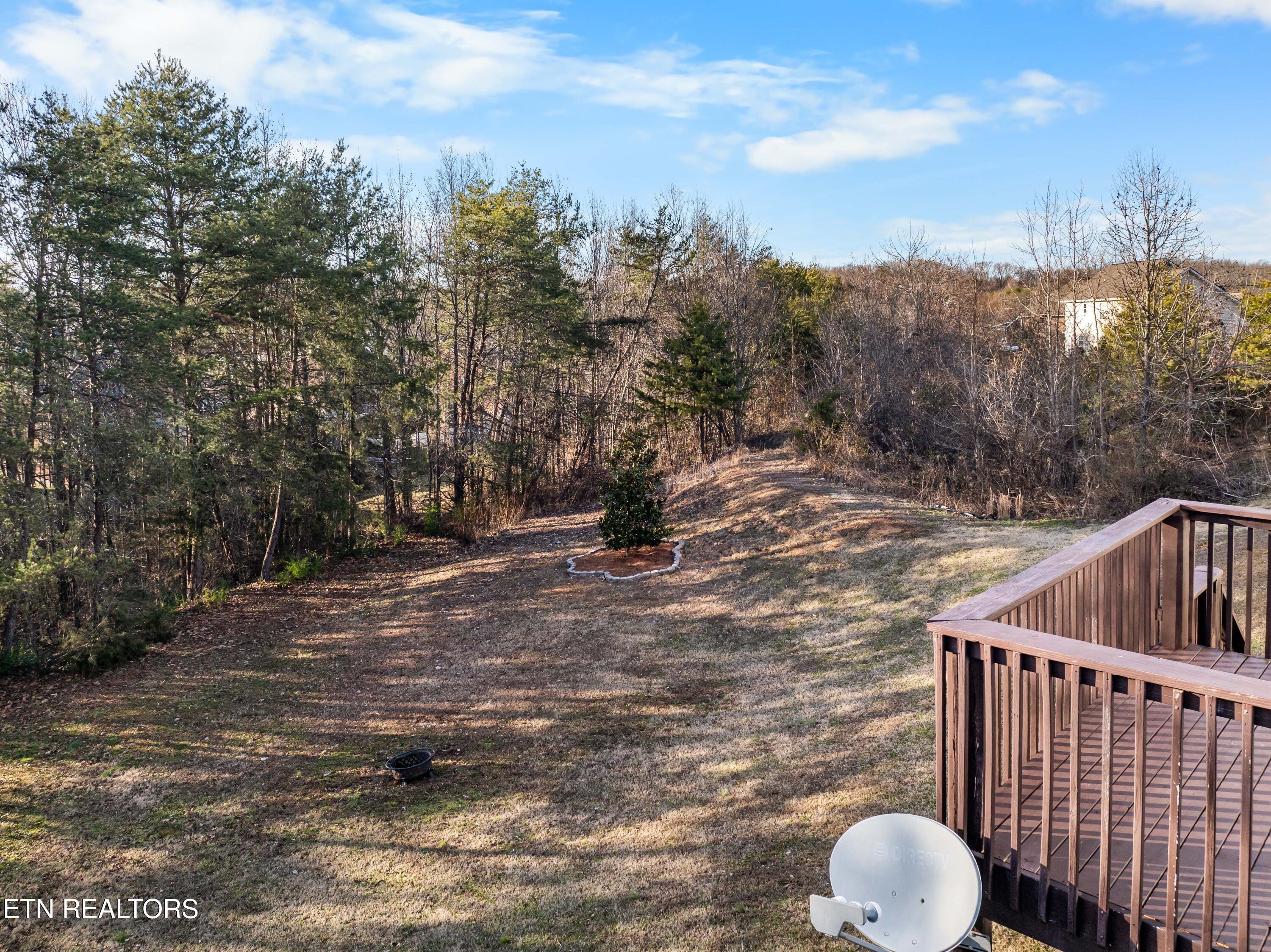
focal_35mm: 24
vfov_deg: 56.8
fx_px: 881
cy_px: 476
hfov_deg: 71.6
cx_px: 636
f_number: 2.8
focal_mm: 12.29
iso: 240
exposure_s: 1/80
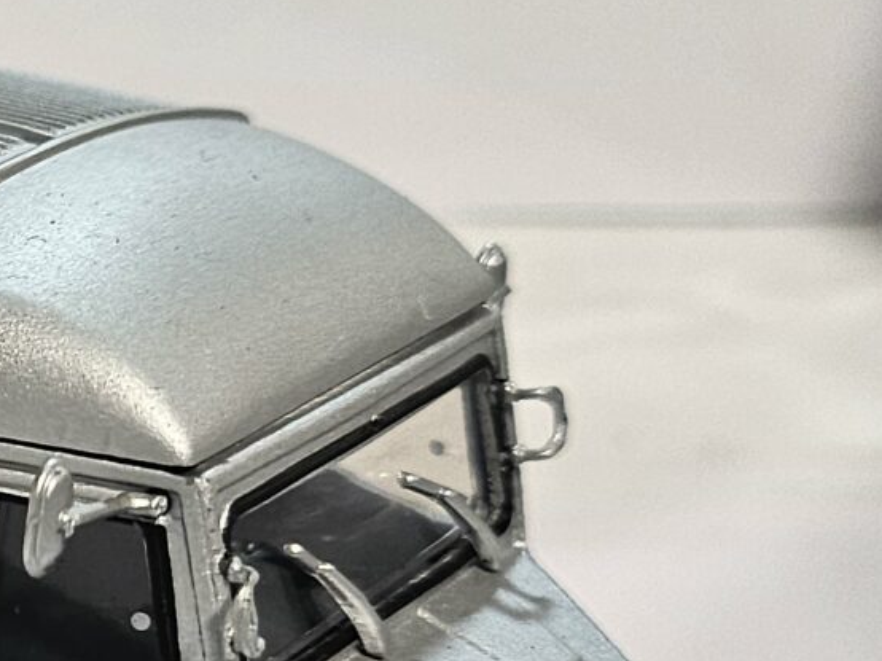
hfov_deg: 15.7
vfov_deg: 13.3
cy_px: 462
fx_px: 2827
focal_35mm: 111
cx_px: -603
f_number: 1.8
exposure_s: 1/100
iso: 125
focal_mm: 5
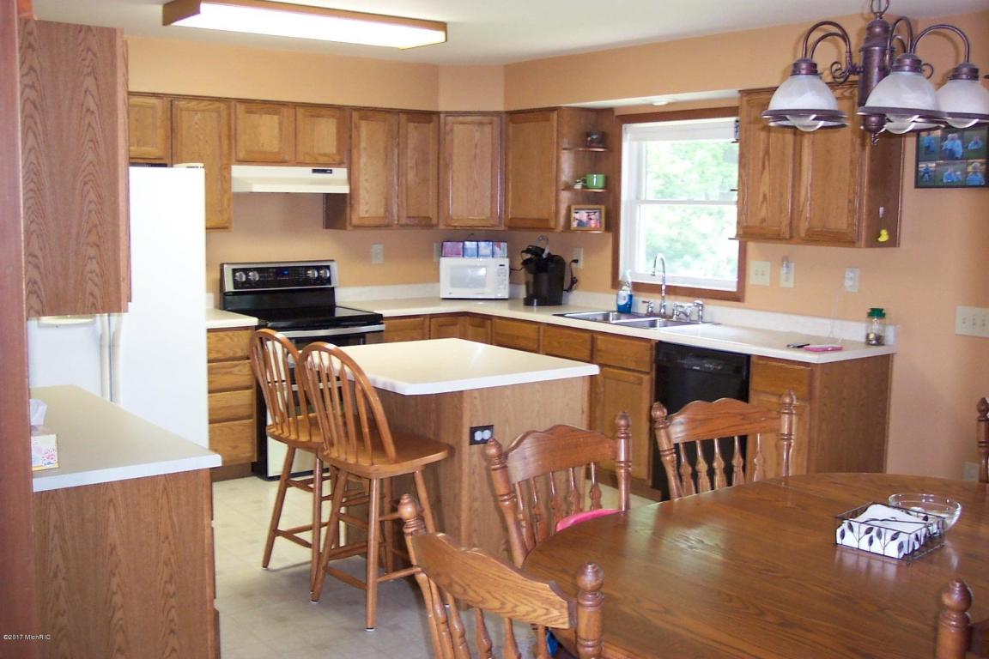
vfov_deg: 35.1
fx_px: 1044
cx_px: 494
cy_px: 330
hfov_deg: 50.7
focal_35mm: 38
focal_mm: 8
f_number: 2.8
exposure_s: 1/20
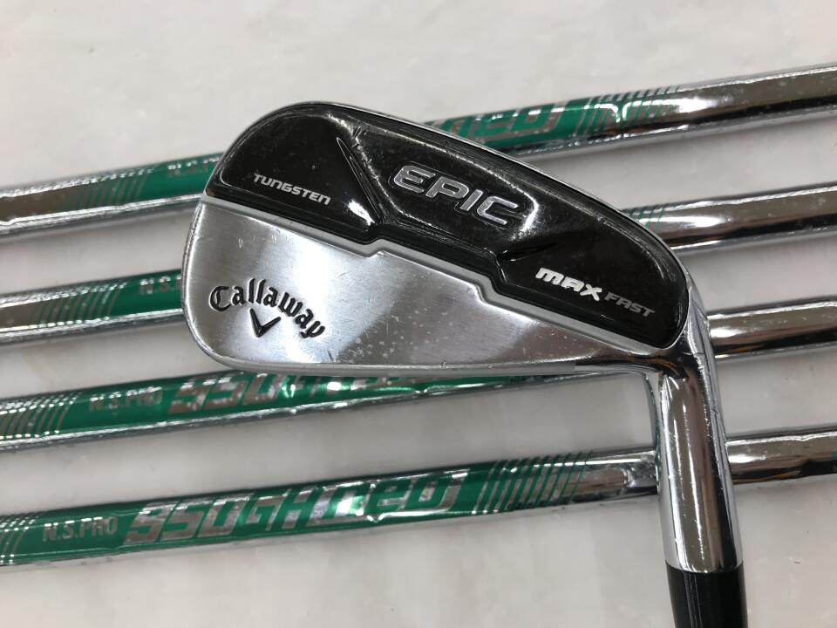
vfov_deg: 49.7
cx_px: 418
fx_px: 677
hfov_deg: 63.4
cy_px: 314
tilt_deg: -77.1
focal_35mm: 28
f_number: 1.8
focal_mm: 3.99
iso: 40
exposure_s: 1/120
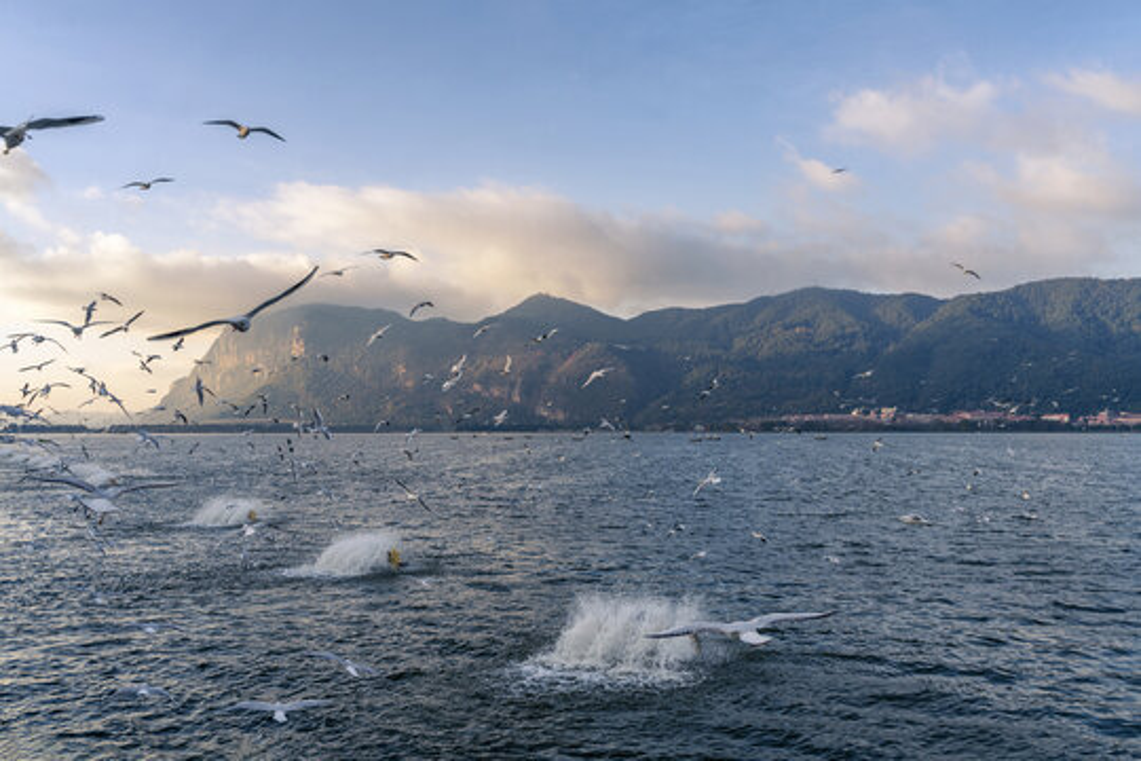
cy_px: 380
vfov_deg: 42.3
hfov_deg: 60.3
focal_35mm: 31
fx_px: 982
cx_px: 570
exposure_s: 1/320
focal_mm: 31
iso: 250
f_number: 6.3
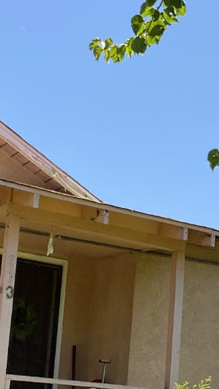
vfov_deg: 25.5
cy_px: 298
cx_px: 204
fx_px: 847
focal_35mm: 82
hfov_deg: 14.6
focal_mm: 3
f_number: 1.8
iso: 16
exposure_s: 1/1035
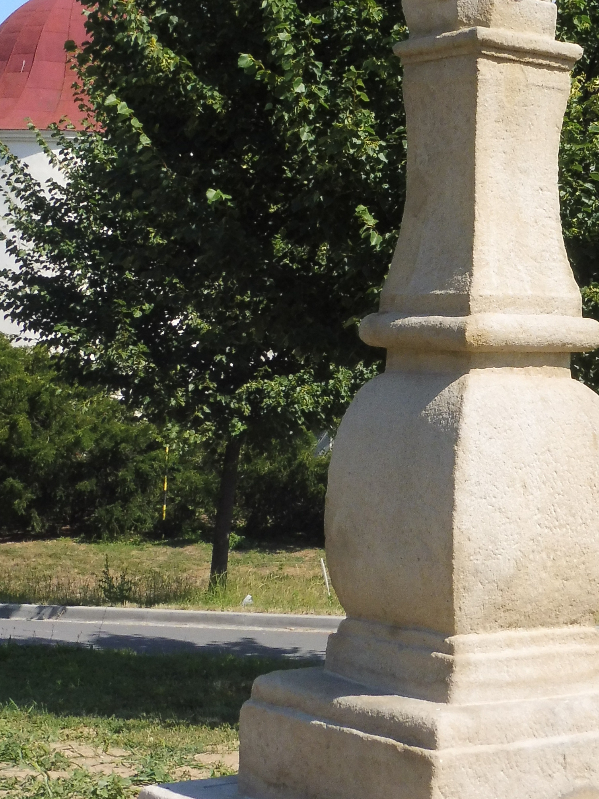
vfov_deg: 25.0
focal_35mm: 78
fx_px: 1800
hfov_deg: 18.6
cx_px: 512
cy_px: 299
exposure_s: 1/640
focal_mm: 6.1
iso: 100
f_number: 5
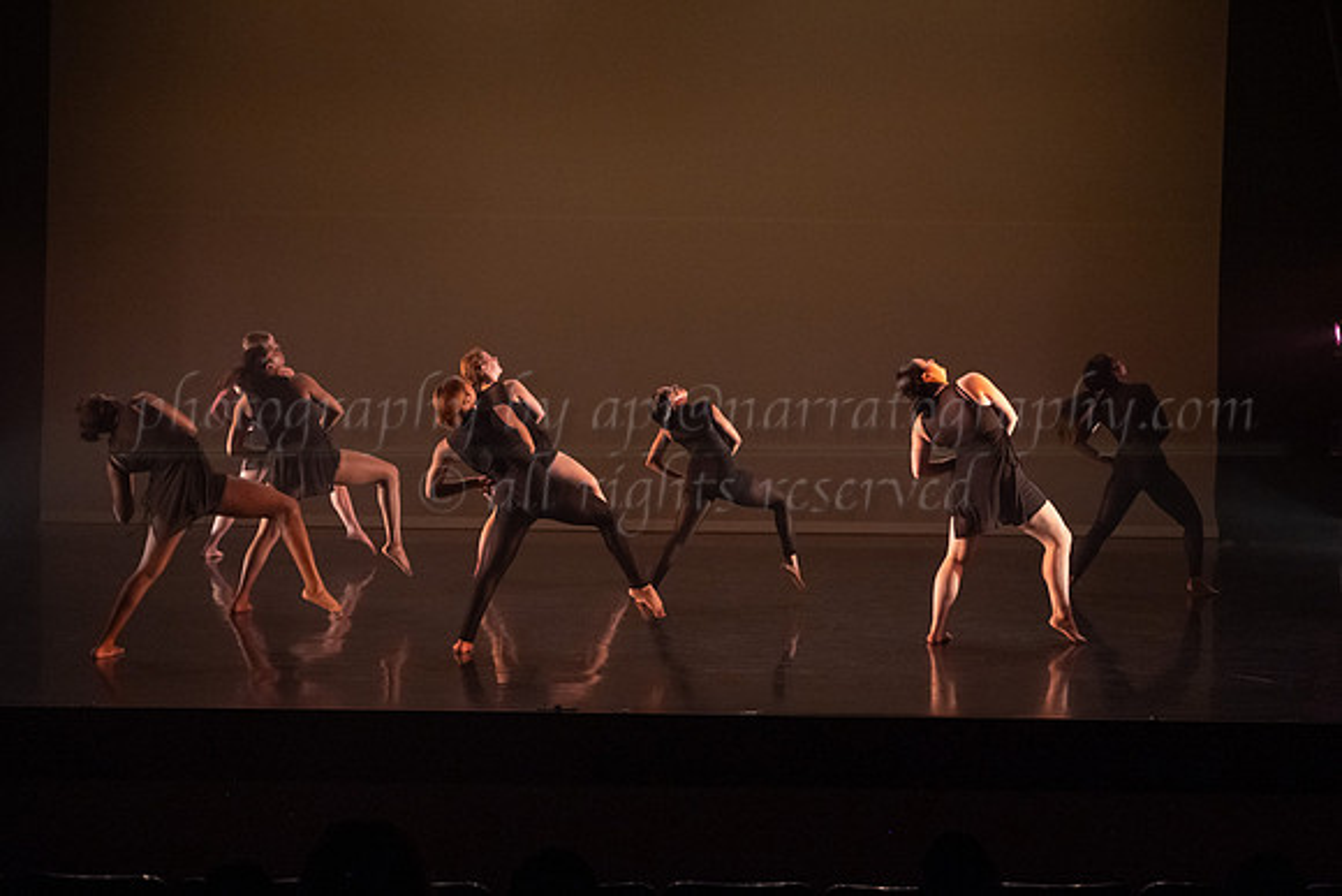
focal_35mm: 69
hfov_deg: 29.4
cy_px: 452
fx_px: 2560
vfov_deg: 19.8
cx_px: 714
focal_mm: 64
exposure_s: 1/320
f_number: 3.2
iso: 4000
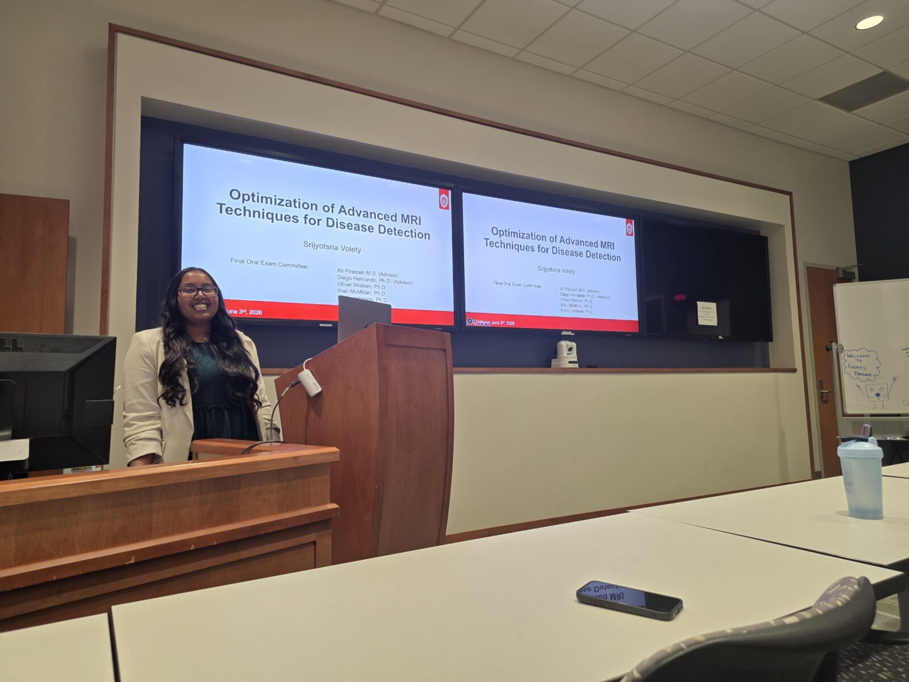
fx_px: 604
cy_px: 341
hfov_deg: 73.9
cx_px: 454
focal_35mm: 23
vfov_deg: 58.9
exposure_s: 1/55.3
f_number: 1.7
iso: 50
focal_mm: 6.3
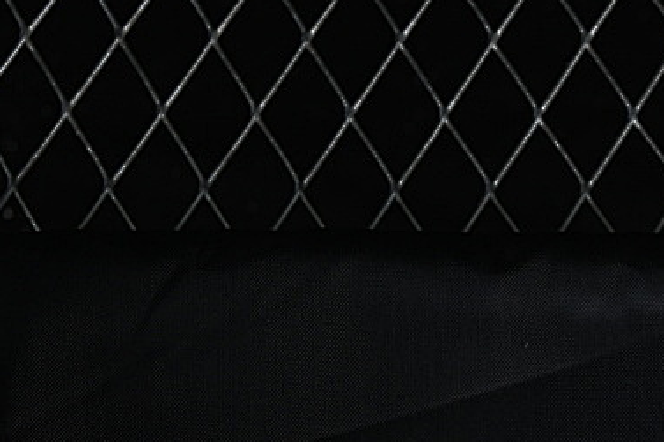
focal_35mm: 215
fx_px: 3964
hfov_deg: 9.5
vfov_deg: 6.3
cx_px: 708
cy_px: 558
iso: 160
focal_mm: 50
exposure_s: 1/50
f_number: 6.3
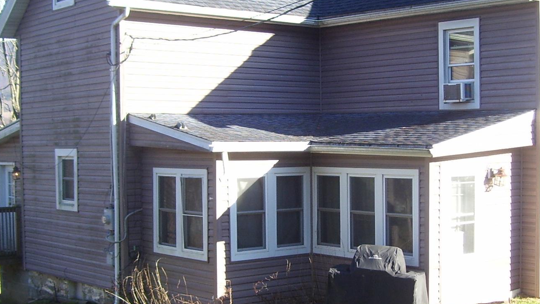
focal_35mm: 62
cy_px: 196
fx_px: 888
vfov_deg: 19.4
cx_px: 315
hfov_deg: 33.8
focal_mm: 6
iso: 80
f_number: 2.7
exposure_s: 1/350
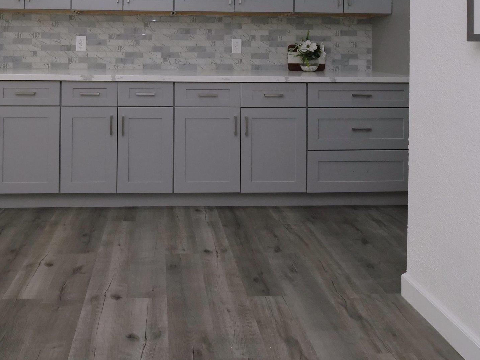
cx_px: 190
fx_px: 416
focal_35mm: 30
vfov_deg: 43.5
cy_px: 50
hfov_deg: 59.4
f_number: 6.3
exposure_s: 1/125
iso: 800
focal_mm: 7
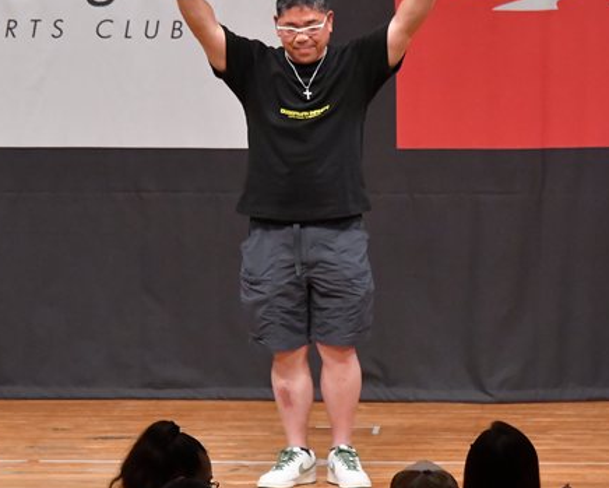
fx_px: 6761
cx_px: 298
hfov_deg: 5.2
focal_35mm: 375
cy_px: 236
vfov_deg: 4.1
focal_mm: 150
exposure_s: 1/400
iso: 6400
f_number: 5.6
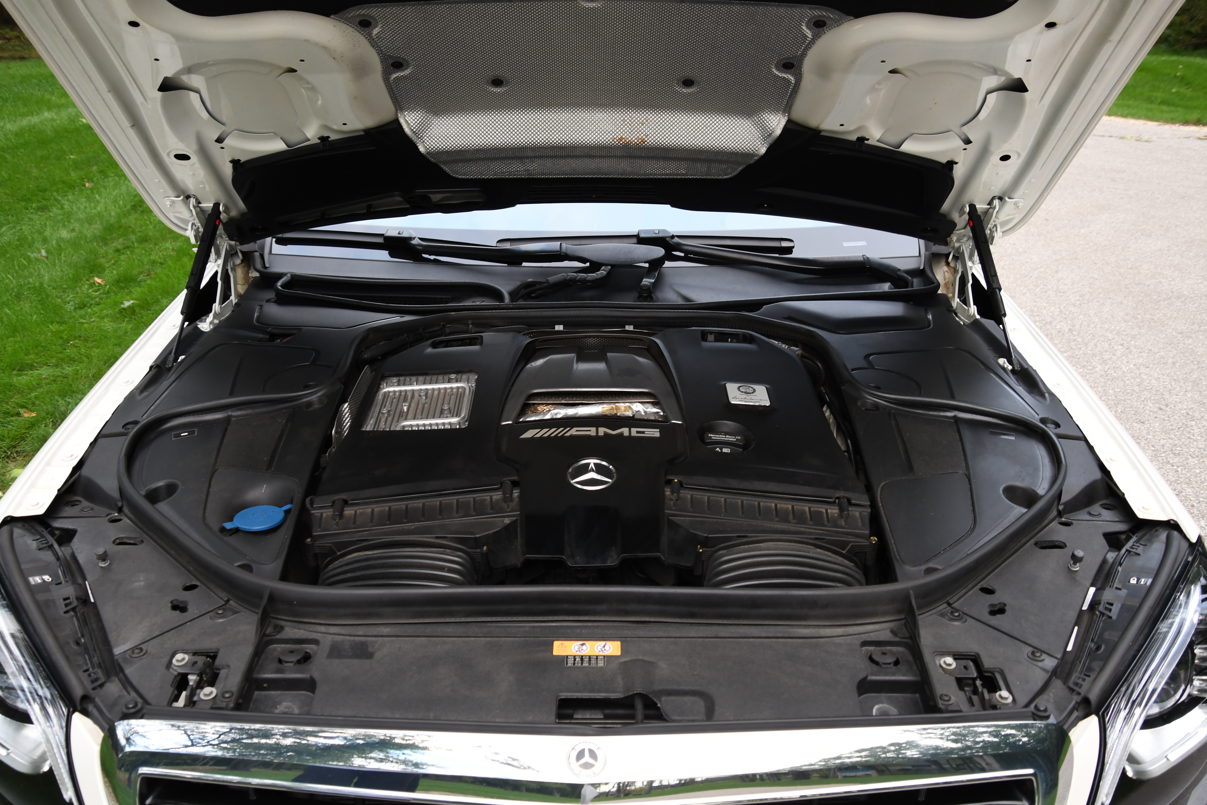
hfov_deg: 57.2
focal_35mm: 33
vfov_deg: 40.0
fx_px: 1106
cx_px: 604
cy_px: 402
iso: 640
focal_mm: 22
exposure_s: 1/60
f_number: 5
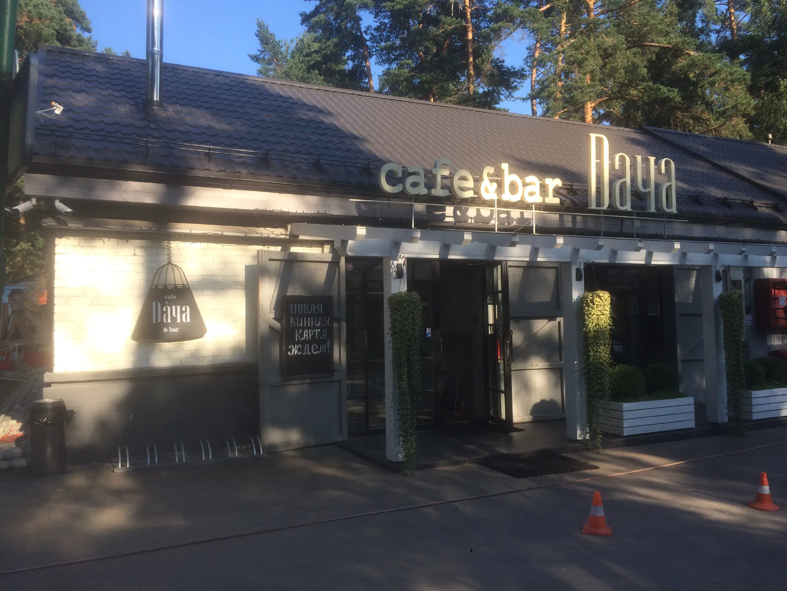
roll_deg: +0.6
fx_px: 659
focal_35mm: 29
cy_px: 296
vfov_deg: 48.2
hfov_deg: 61.7
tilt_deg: +2.1
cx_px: 394
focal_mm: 4.15
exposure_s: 1/733
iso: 32
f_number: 2.2
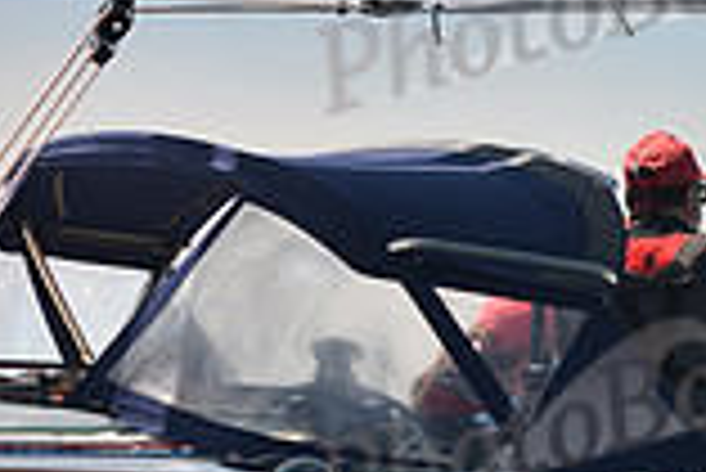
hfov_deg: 5.8
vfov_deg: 3.9
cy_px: 582
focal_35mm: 350
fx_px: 6870
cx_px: 1187
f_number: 4.5
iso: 250
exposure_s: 1/800
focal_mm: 95
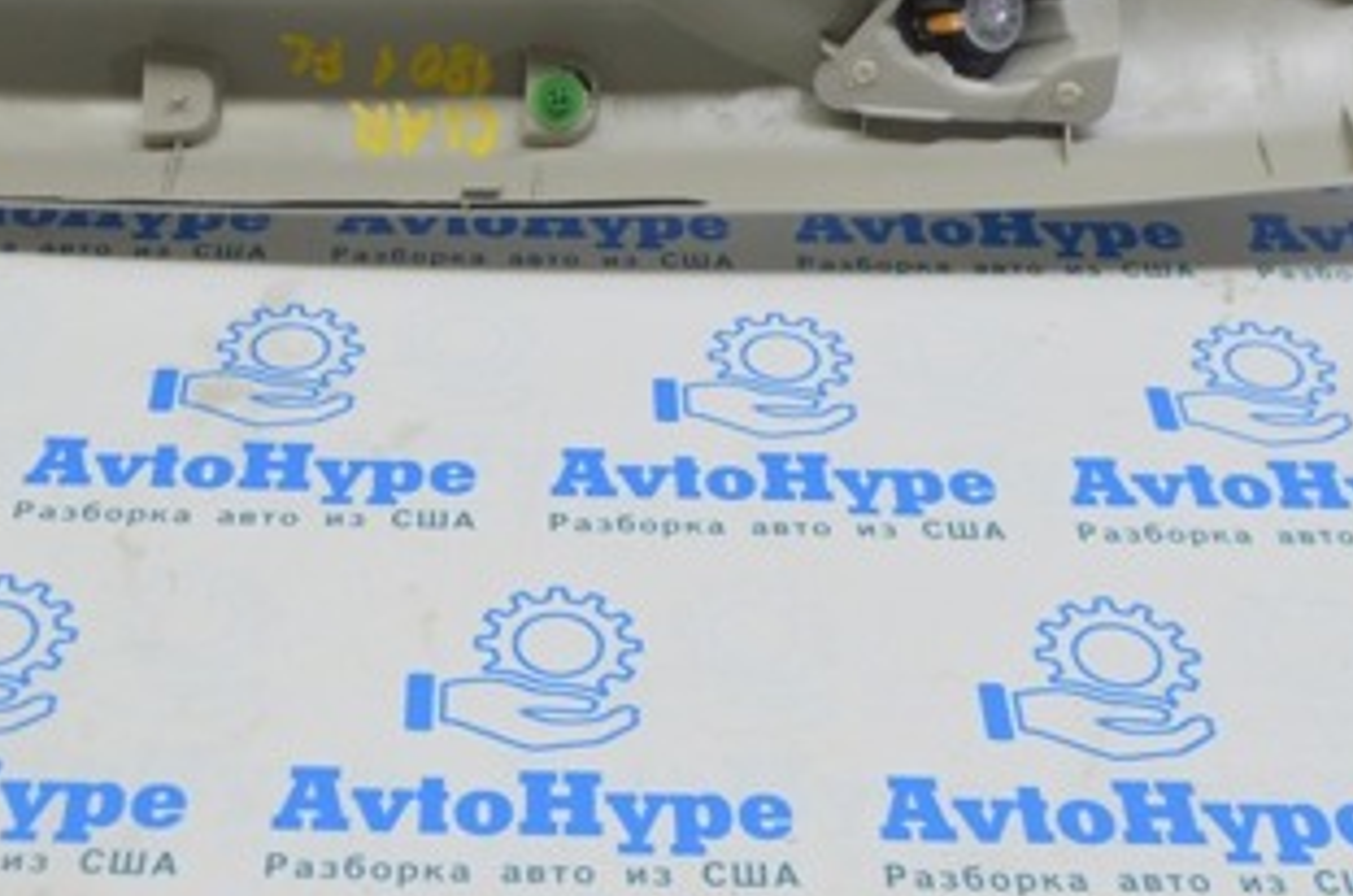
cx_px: 513
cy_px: 237
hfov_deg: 29.6
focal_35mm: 68
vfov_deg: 19.8
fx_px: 2550
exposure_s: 1/25
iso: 400
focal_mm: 22
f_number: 5.6
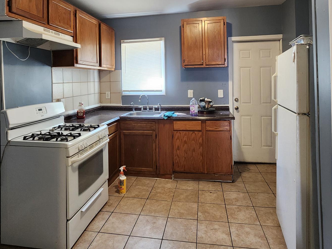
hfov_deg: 81.8
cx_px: 166
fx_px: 192
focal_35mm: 20
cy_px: 76
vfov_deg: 63.7
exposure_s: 1/60
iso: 400
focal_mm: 2.2
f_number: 2.2
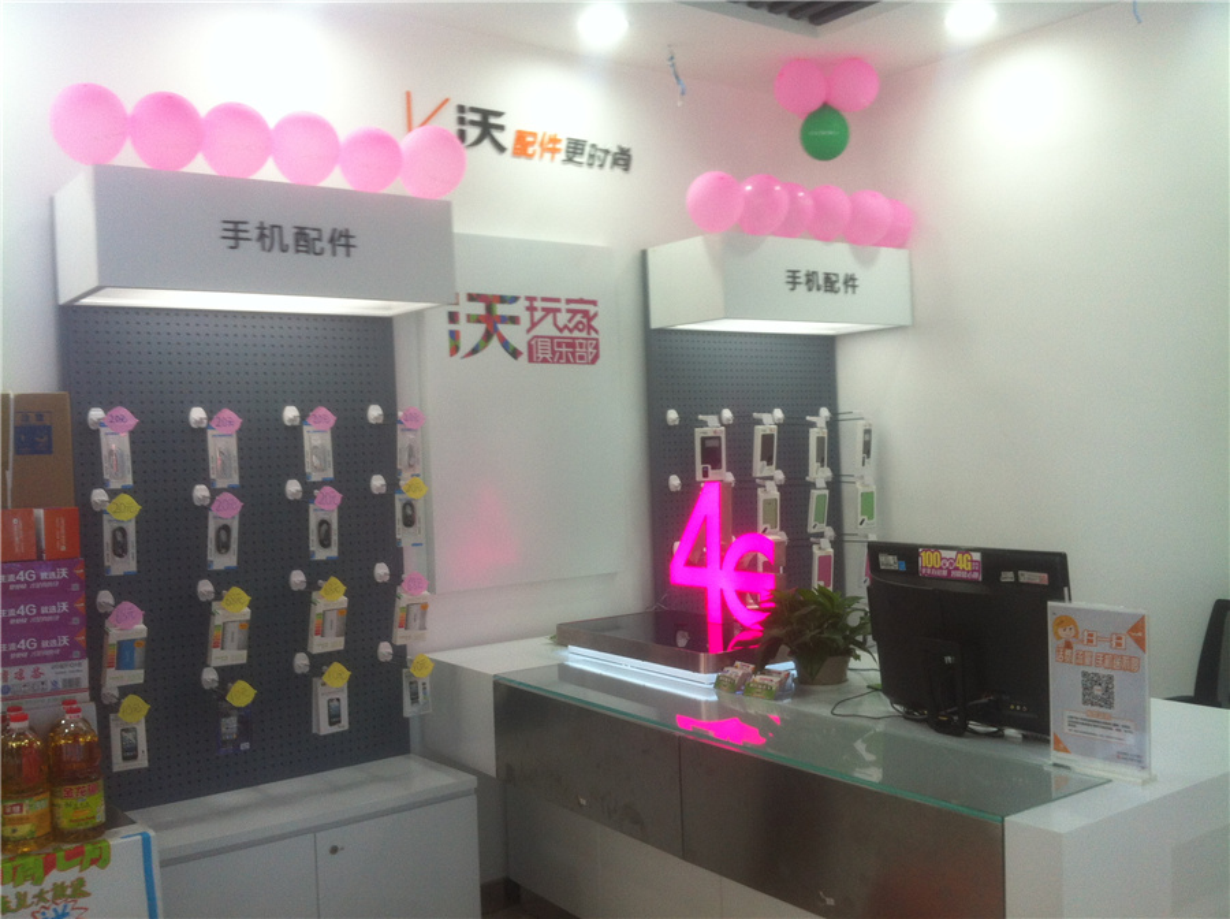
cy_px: 460
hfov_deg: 52.7
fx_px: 1242
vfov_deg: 40.6
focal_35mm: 35
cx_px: 615
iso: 80
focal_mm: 3.85
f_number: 2.8
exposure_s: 1/40
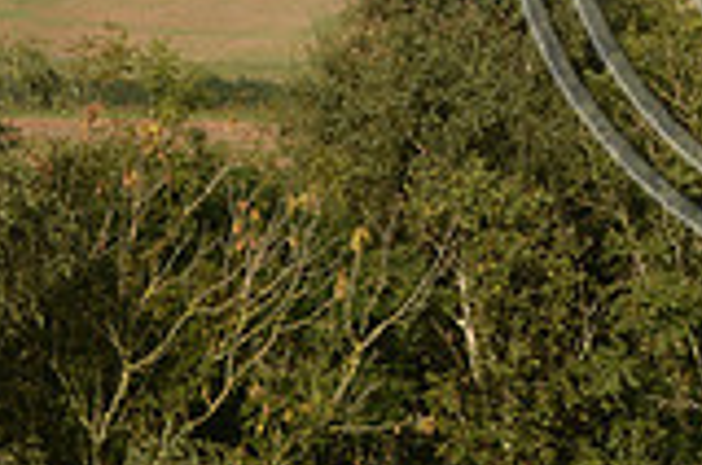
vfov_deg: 4.0
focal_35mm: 345
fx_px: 6714
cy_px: -202
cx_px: 904
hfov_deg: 5.9
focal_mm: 95
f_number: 5
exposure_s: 1/1250
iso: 280
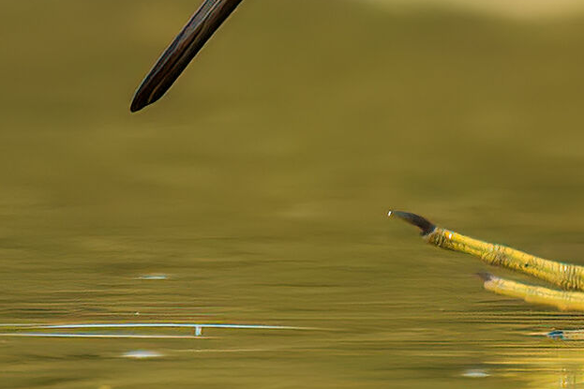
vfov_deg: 0.4
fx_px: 52462
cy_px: -282
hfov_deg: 0.6
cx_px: 569
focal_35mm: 3235
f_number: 11
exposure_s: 1/2000
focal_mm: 560
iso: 1600
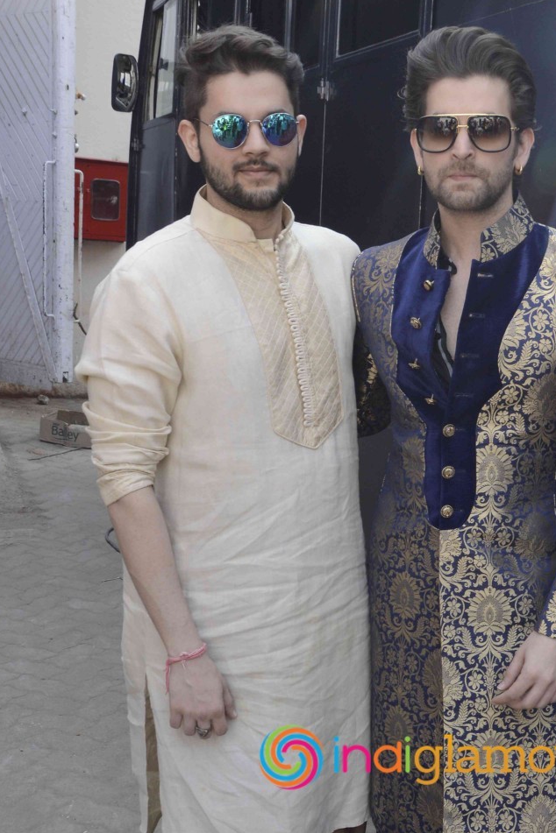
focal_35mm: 50
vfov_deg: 39.4
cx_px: 431
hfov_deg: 26.7
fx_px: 1153
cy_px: 540
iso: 400
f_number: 9
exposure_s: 1/160
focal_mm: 21
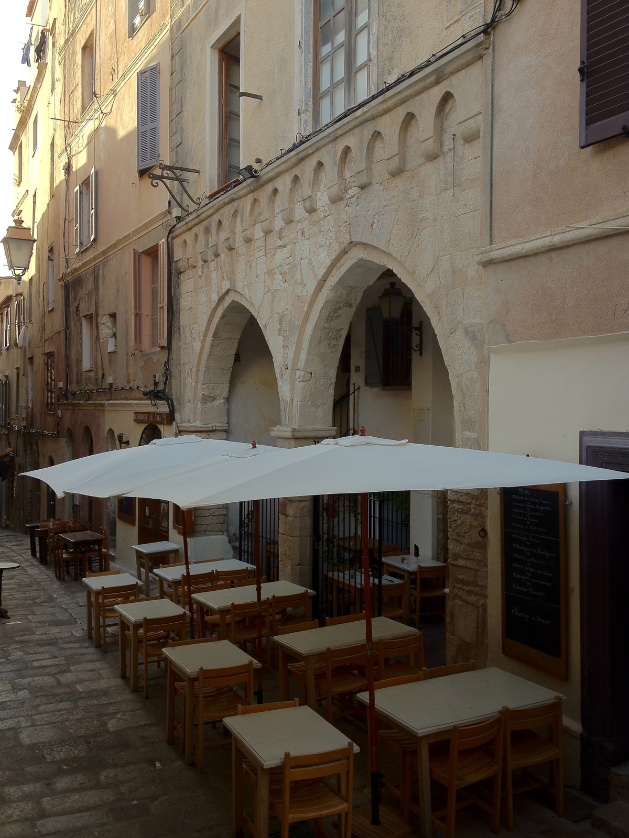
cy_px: 419
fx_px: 848
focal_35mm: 35
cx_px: 314
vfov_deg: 52.6
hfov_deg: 40.7
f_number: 2.4
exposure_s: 1/120
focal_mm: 4.28
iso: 64
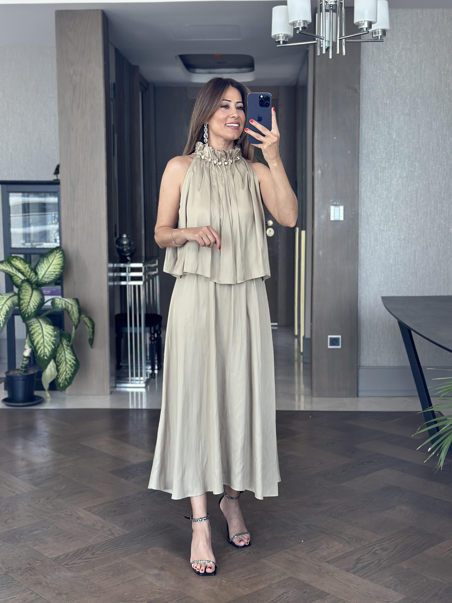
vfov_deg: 39.7
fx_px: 836
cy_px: 302
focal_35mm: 48
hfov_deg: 30.3
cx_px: 226
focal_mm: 6.86
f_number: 1.78
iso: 125
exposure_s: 1/147
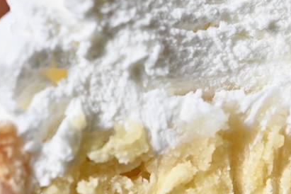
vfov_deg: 9.4
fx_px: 1180
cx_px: 219
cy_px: 28
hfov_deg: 14.0
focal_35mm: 146
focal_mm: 60
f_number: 6.3
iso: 6400
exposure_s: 1/160
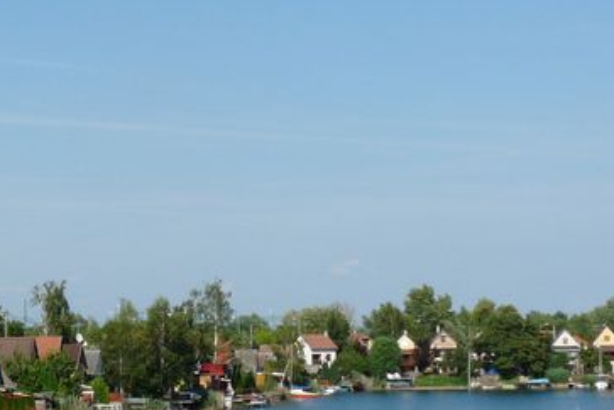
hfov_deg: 17.1
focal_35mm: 114
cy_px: 264
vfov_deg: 12.0
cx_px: -131
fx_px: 1944
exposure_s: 1/500
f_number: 6.3
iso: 100
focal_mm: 6.9
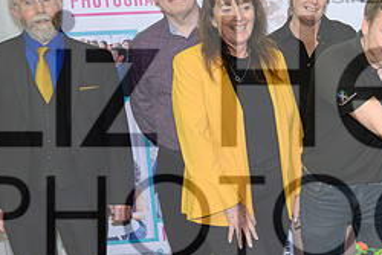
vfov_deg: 19.0
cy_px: 128
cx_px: 432
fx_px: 764
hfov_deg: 25.7
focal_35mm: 72
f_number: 4.5
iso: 2500
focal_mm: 29.5
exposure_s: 1/100
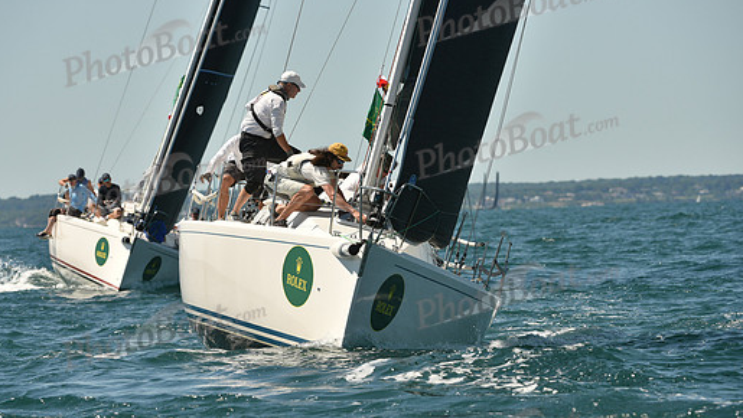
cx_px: 342
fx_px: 5813
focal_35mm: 295
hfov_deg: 7.3
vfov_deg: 4.1
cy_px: 237
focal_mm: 250
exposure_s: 1/1250
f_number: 7.1
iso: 250
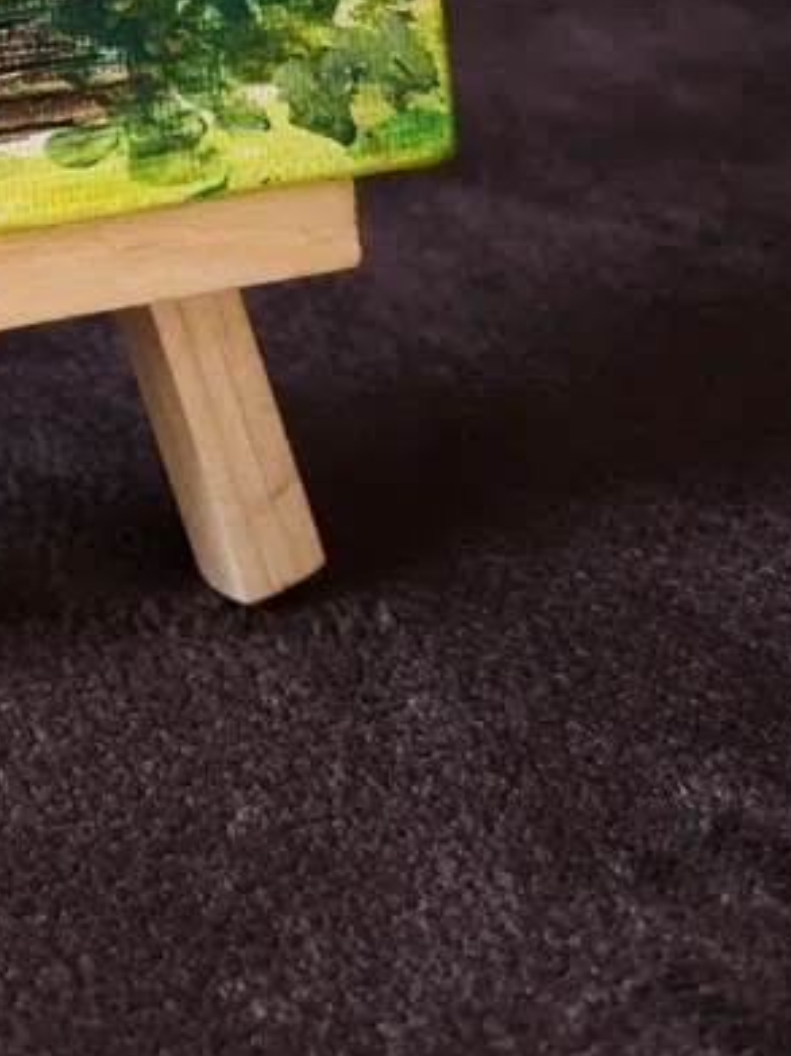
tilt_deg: -13.1
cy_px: -370
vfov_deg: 24.2
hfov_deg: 20.0
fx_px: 2103
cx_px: -151
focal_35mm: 69
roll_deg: -0.6
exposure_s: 1/121
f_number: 1.6
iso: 80
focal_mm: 5.1
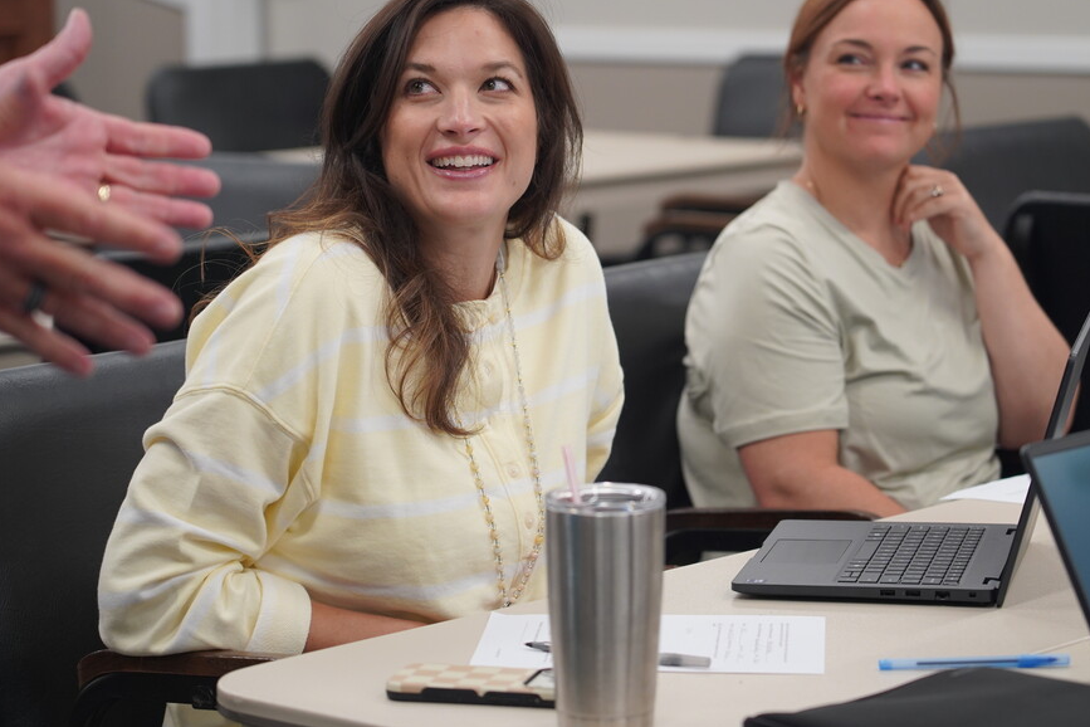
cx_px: 615
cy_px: 325
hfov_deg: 16.5
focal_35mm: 124
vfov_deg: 11.1
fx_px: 3754
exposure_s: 1/160
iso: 1000
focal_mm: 105
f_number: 4
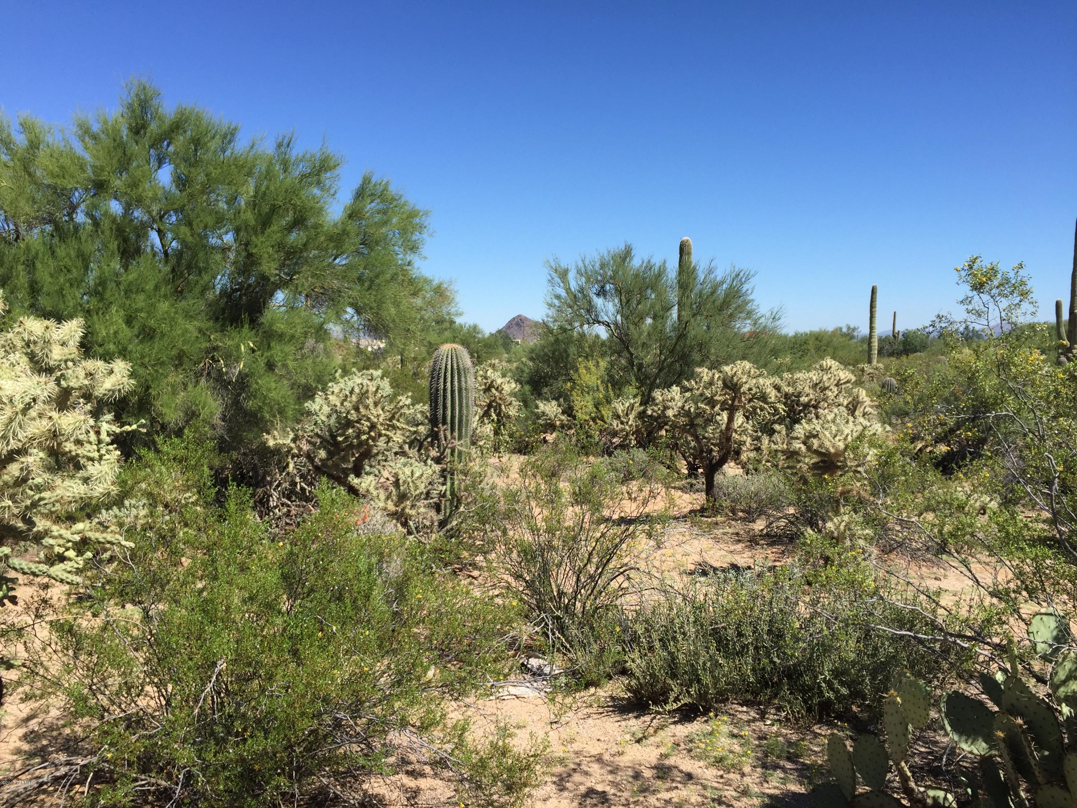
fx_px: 902
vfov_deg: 48.2
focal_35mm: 29
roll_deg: -0.7
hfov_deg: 61.7
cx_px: 538
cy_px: 404
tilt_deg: -4.6
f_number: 2.2
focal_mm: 4.15
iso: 32
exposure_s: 1/1582
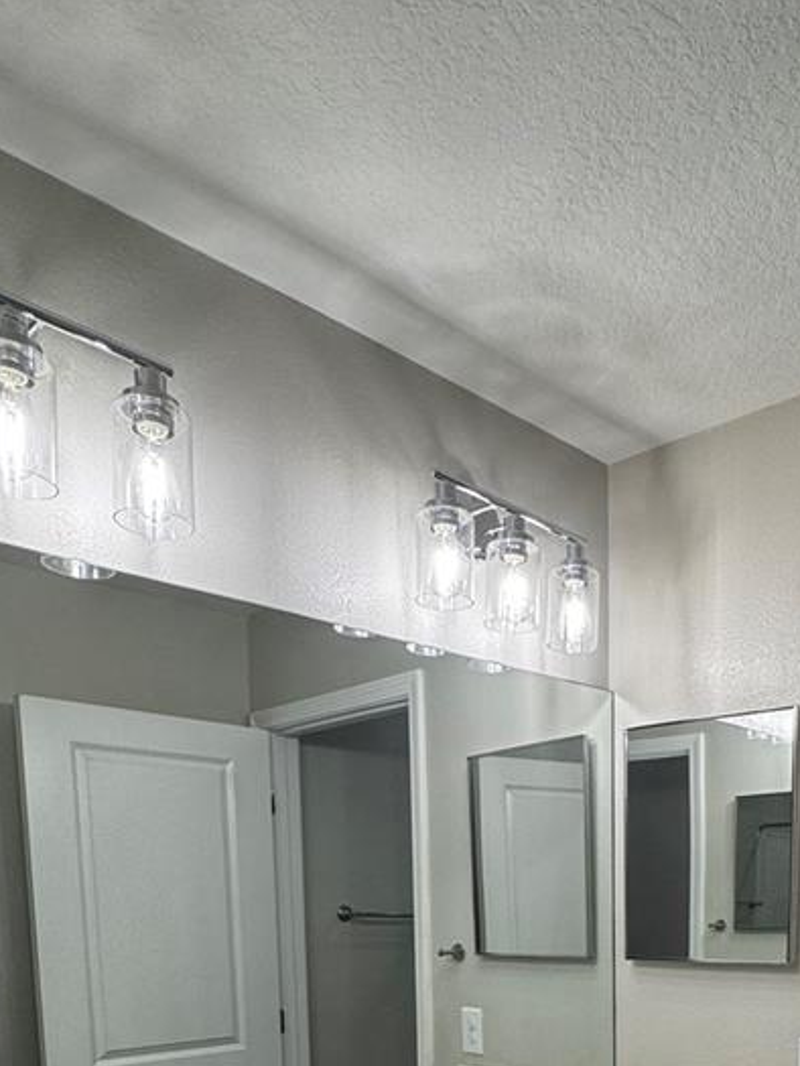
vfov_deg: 48.2
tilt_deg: -7.9
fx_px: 986
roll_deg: +0.9
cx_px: 569
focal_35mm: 32
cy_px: 1034
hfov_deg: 43.2
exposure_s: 1/120
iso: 80
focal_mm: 2.22
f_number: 2.2
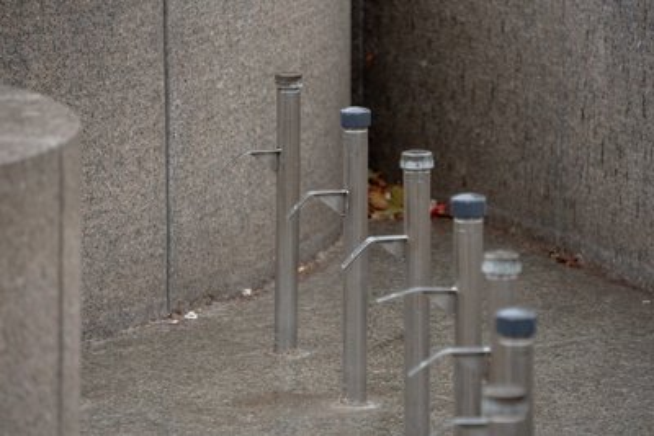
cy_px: 218
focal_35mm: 237
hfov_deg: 8.7
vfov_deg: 5.8
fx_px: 4307
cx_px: 327
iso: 4000
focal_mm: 237
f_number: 5.6
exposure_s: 1/4000
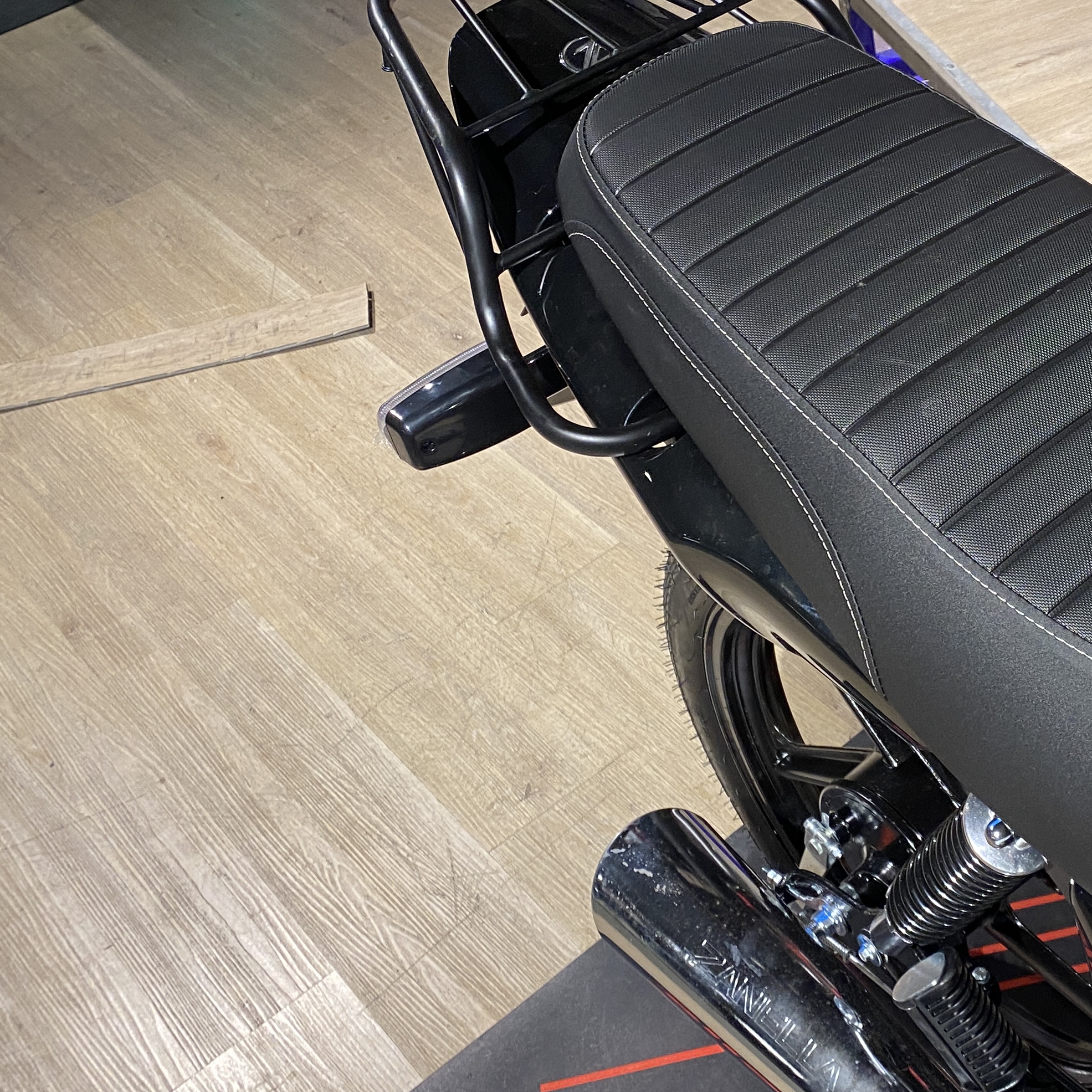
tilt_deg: -43.2
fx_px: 1677
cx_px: 943
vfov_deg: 36.0
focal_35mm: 47
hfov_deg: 34.4
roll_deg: +6.7
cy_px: 503
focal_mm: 4.25
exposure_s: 1/50
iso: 100
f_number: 1.8
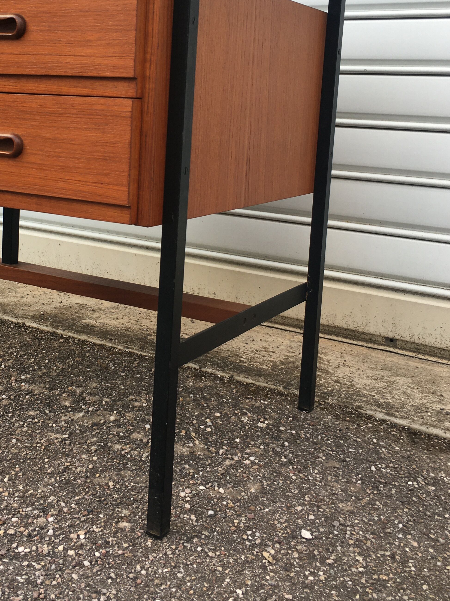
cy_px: 206
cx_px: 131
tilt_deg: -4.9
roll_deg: -3.6
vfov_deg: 41.6
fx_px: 780
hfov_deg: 31.8
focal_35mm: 45
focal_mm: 4.15
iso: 25
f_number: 2.2
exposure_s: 1/121
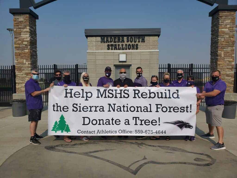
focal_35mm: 26
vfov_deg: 53.1
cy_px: 89
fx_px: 178
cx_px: 118
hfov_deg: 67.3
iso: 50
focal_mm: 4.3
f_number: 2.4
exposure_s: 1/3788
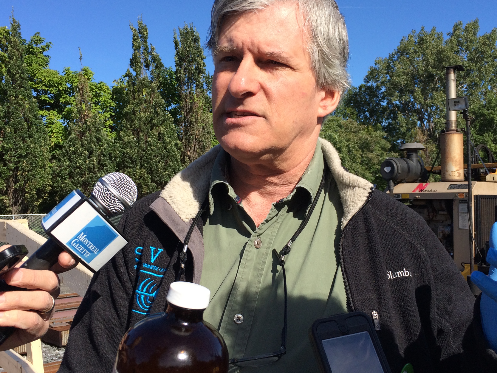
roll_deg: +2.6
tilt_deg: +4.0
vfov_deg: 35.1
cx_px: 275
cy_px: 169
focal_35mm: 41
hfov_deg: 45.7
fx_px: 589
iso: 32
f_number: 2.2
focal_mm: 4.15
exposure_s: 1/1786
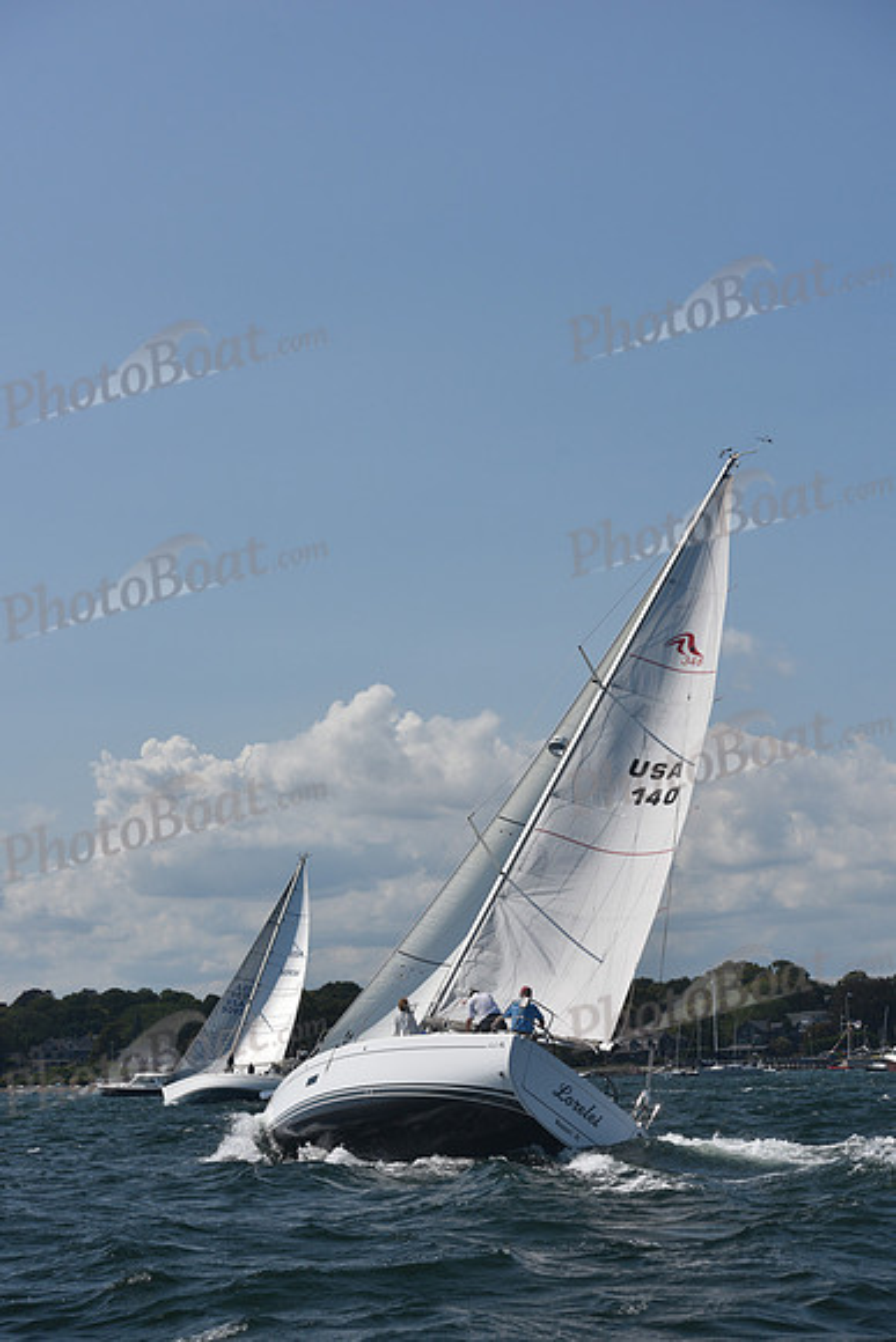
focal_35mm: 78
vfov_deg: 26.0
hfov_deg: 17.5
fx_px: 2910
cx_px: 448
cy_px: 671
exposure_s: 1/1000
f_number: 7.1
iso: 250
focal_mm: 78
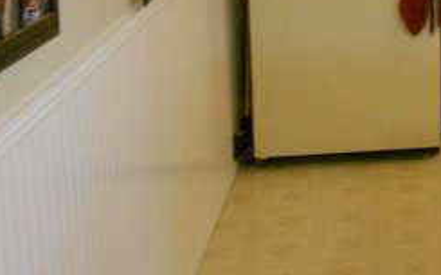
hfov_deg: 25.0
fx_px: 865
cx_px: 567
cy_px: -54
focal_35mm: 72
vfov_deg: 17.3
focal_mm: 4.6
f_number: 3.2
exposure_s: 1/15
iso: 400
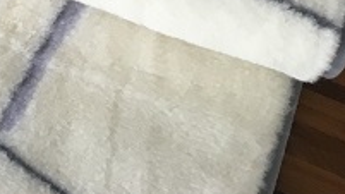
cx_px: -307
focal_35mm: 126
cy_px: -282
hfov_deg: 14.6
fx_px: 1152
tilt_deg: -47.6
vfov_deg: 8.7
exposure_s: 1/33
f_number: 2.2
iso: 80
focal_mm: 4.15
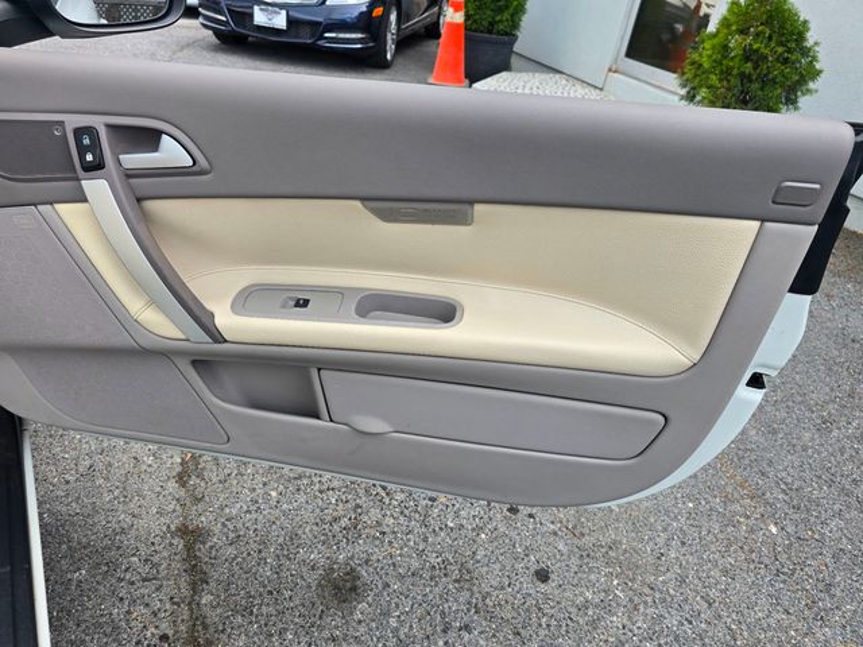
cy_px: 324
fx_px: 573
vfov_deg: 58.9
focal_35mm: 23
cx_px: 432
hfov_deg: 73.9
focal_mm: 6.3
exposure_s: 1/142
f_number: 1.7
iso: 12
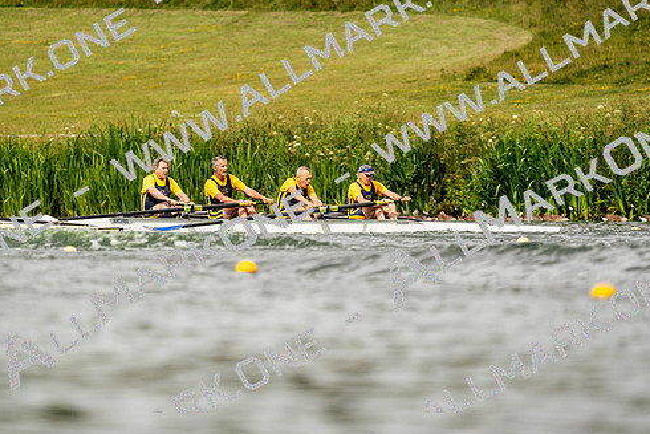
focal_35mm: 710
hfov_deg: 2.9
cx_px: 275
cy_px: 185
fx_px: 12822
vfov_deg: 1.9
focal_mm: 600
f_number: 6.3
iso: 250
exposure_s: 1/2000
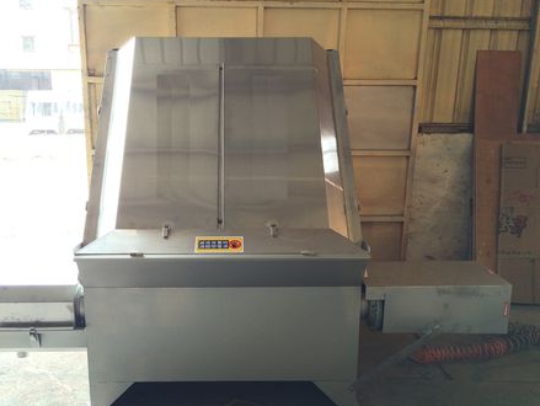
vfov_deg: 43.0
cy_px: 221
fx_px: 515
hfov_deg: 55.2
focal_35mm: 33
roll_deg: -0.7
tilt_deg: -13.0
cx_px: 237
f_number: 2.2
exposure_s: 1/30
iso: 64
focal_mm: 4.15
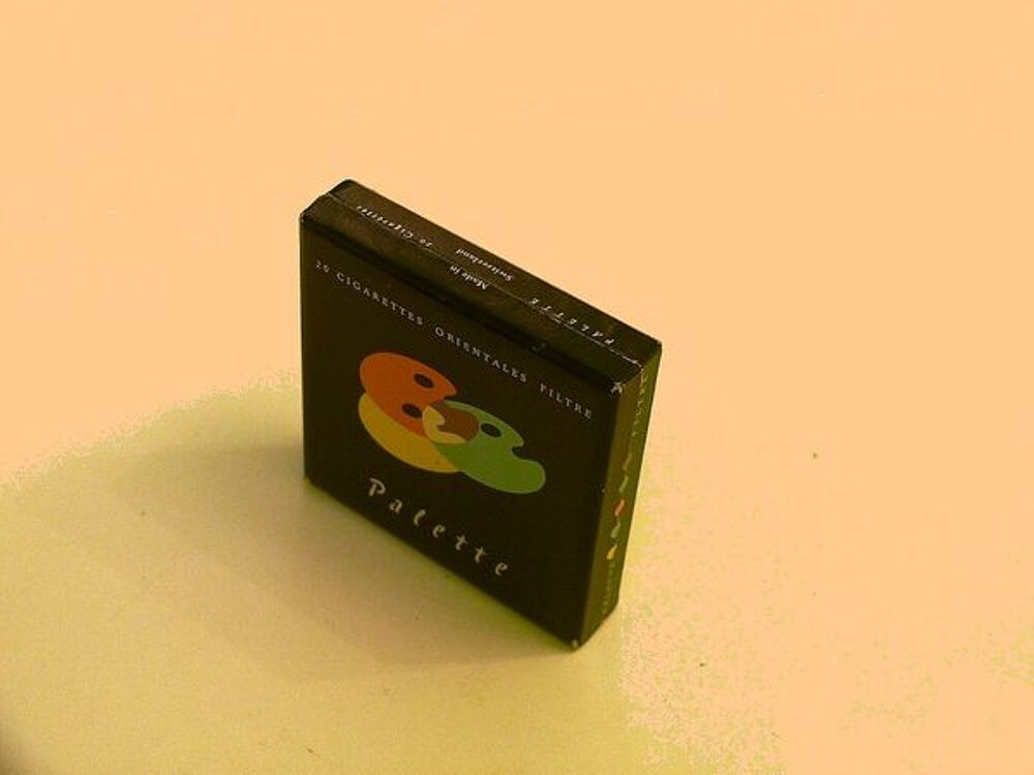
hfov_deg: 29.8
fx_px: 1942
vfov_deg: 22.6
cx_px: 517
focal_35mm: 65
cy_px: 388
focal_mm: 13.7
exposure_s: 1/6
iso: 200
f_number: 3.2
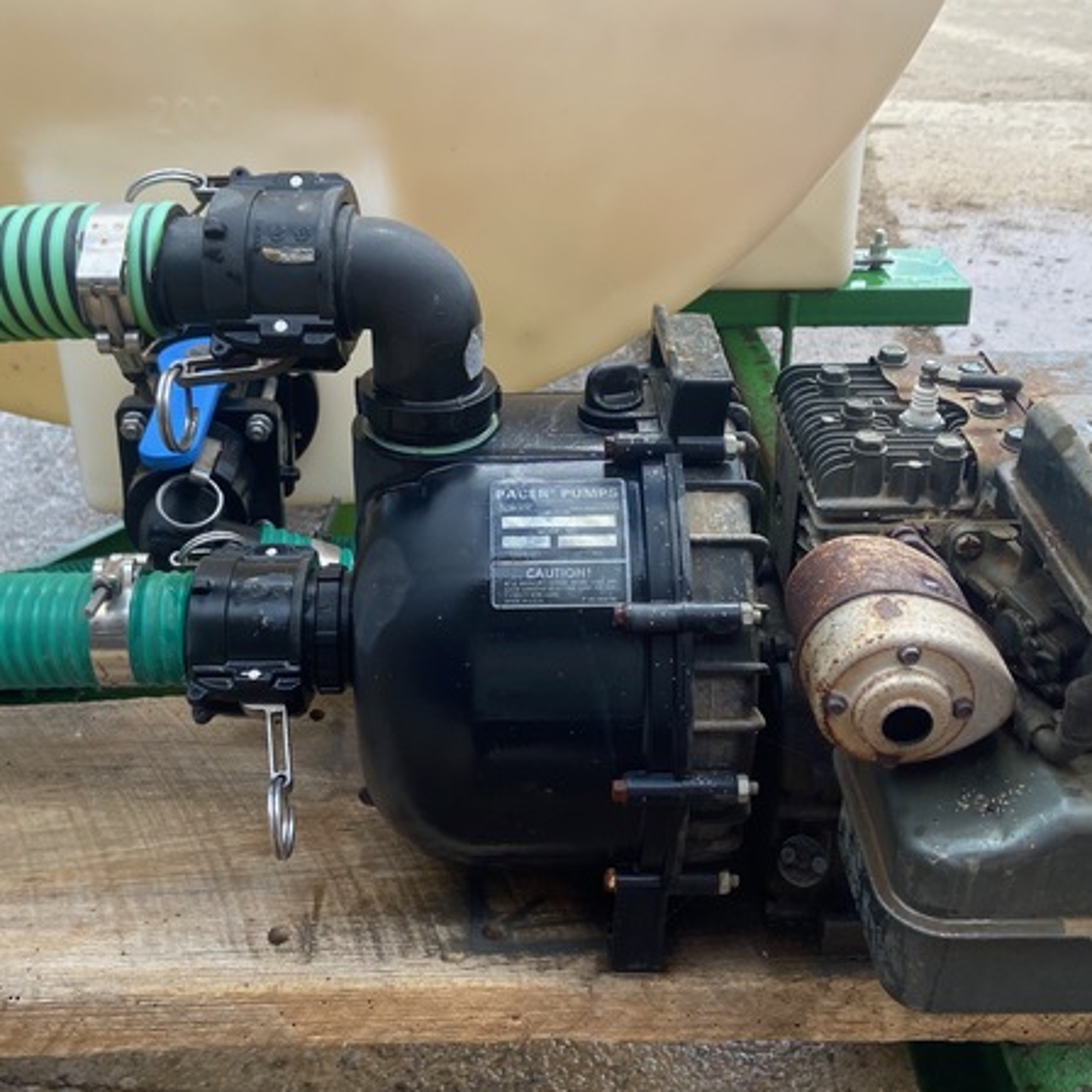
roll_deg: +0.1
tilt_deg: -28.2
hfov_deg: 40.9
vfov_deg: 40.9
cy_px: 509
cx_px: 568
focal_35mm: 41
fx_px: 1463
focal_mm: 4.25
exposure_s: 1/852
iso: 32
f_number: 1.8
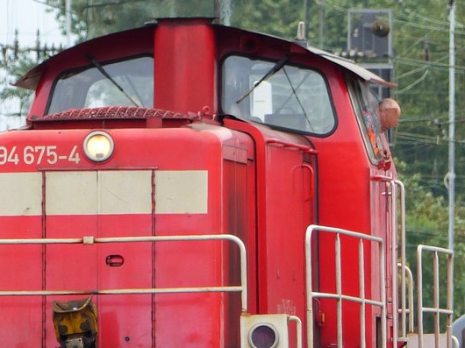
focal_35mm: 1042
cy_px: 224
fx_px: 13991
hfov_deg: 1.9
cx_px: 151
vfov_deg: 1.4
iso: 100
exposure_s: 1/500
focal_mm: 82.8
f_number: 2.8
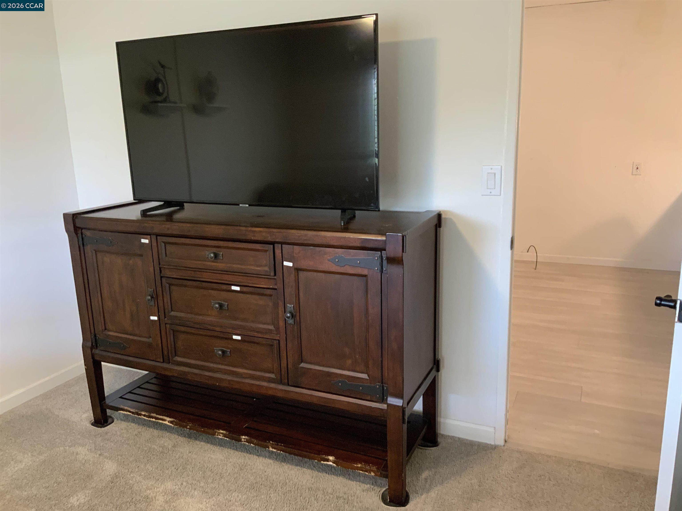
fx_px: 571
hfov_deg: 61.7
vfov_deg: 48.2
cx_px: 341
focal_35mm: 29
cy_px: 256
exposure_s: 1/60
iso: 200
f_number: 1.8
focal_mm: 3
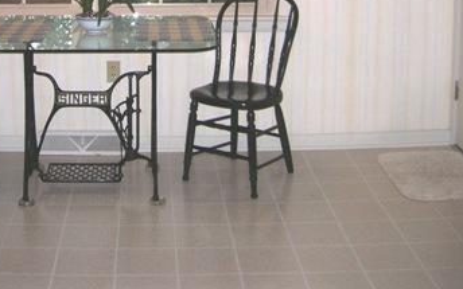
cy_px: -31
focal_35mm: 67
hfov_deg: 30.4
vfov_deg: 18.7
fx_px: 845
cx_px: 152
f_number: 2.9
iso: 70
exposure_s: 1/60.1
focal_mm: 5.7
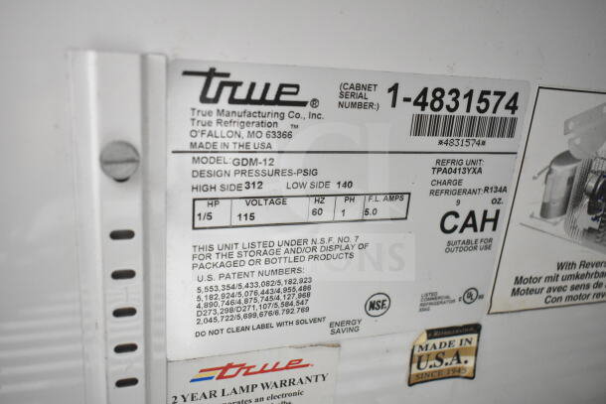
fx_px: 556
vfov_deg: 40.0
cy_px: 202
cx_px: 303
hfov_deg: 57.2
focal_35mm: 33
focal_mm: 22
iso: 5000
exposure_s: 1/30
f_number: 3.8
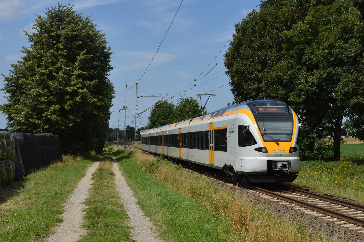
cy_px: 121
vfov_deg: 25.8
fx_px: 531
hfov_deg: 37.9
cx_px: 182
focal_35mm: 52
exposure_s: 1/640
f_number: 8
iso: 100
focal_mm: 35
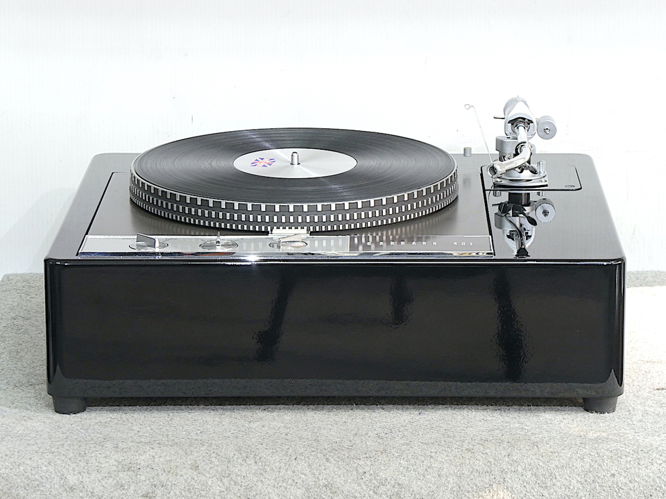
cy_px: 250
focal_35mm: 135
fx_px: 2597
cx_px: 333
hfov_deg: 14.6
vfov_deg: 11.0
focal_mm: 24.2
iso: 200
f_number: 5.3
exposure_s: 1/5
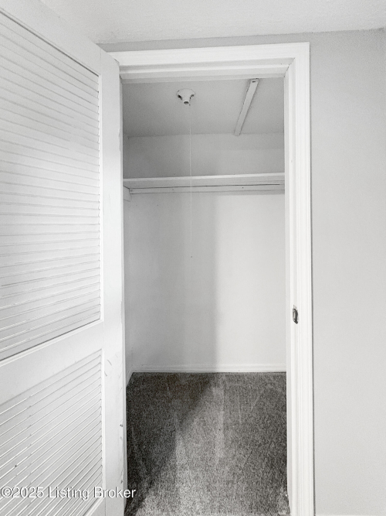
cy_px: 258
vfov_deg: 102.1
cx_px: 193
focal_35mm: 14
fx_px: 208
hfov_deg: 85.7
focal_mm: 2.22
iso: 640
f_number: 2.2
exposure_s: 1/60
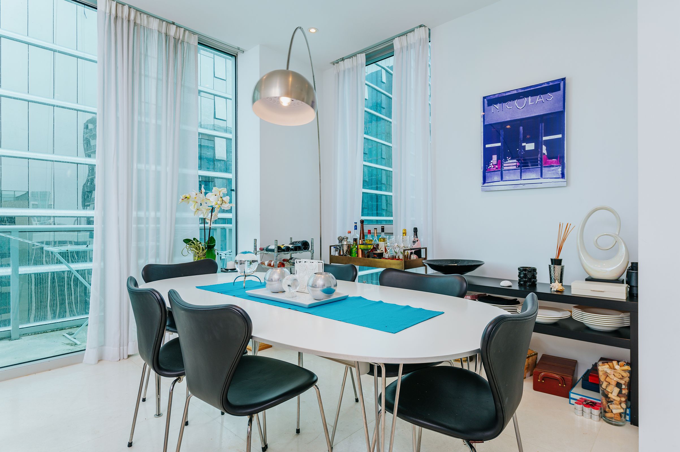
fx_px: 378
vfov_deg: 61.9
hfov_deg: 84.0
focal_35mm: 20
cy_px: 226
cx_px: 340
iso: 320
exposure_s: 1/40
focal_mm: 20
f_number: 7.1
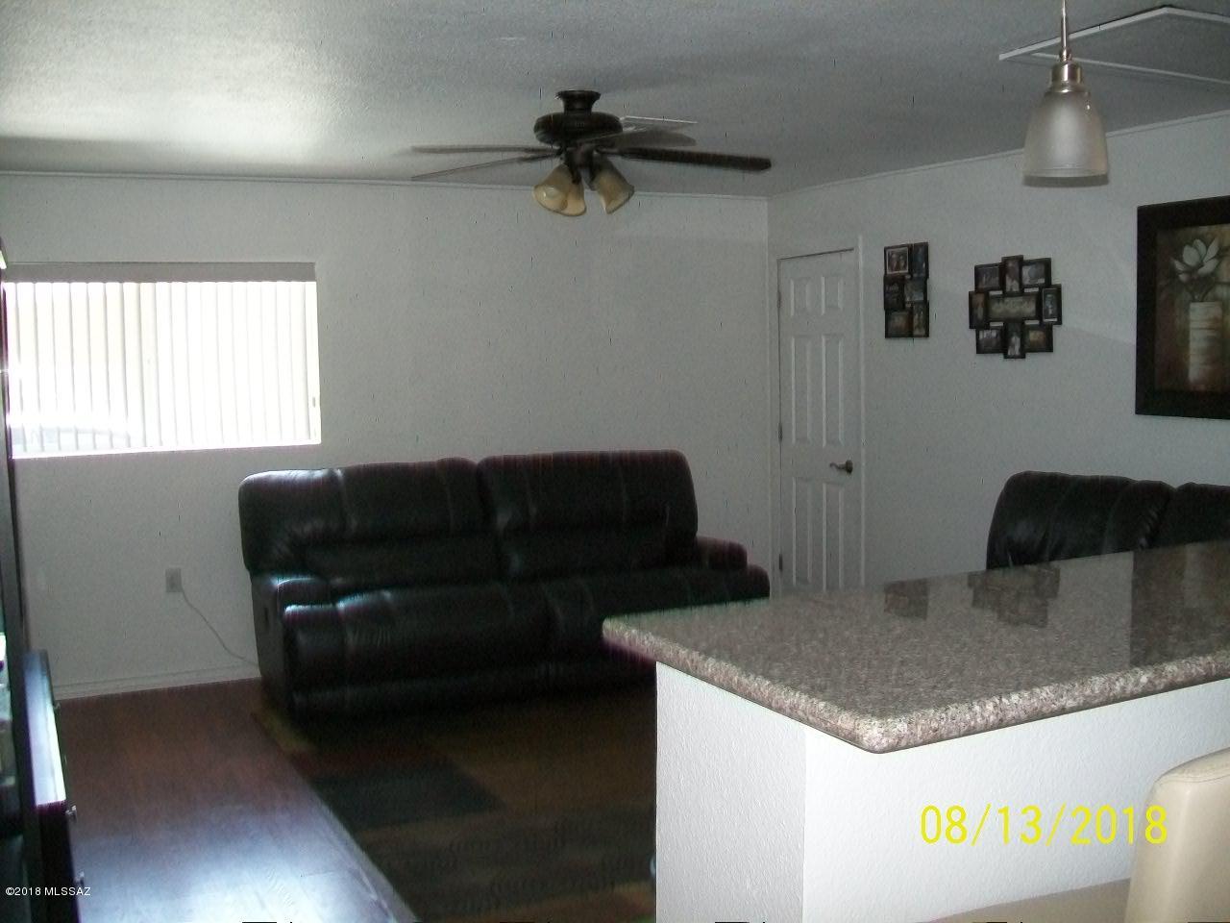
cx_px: 615
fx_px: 1208
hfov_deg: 54.0
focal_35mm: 34
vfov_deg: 41.8
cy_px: 462
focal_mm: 6.1
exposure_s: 1/60
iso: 160
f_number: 2.7
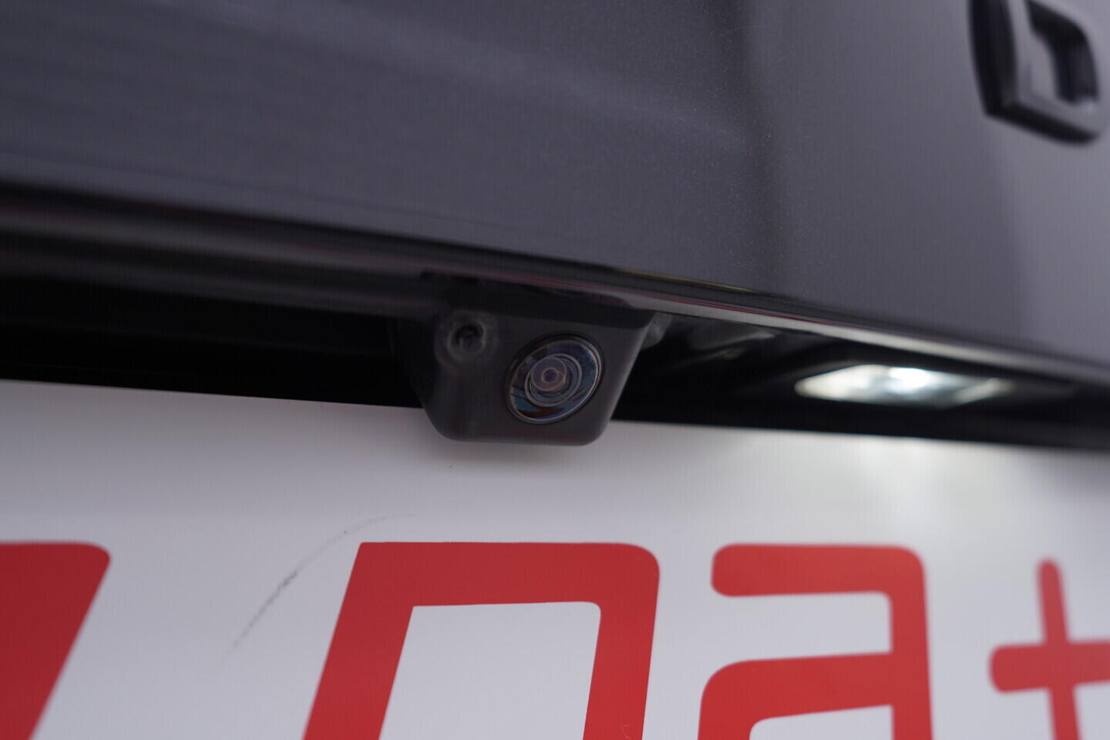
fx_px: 1110
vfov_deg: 36.9
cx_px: 555
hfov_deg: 53.1
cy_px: 370
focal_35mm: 36
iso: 125
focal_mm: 24
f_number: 3.5
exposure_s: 1/60
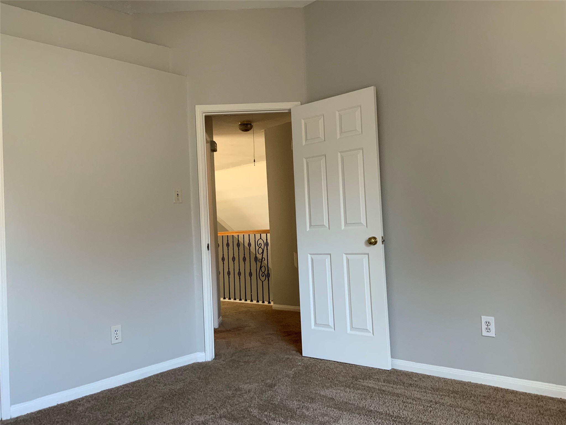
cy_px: 212
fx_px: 474
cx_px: 283
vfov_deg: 48.2
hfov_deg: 61.7
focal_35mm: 29
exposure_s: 1/60
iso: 80
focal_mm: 3
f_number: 1.8
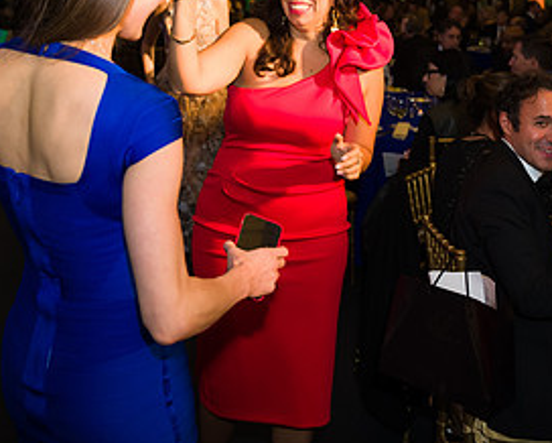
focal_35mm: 54
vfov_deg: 27.2
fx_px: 883
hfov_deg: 34.7
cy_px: 54
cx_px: 306
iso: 1250
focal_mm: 27
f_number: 3.2
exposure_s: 1/100
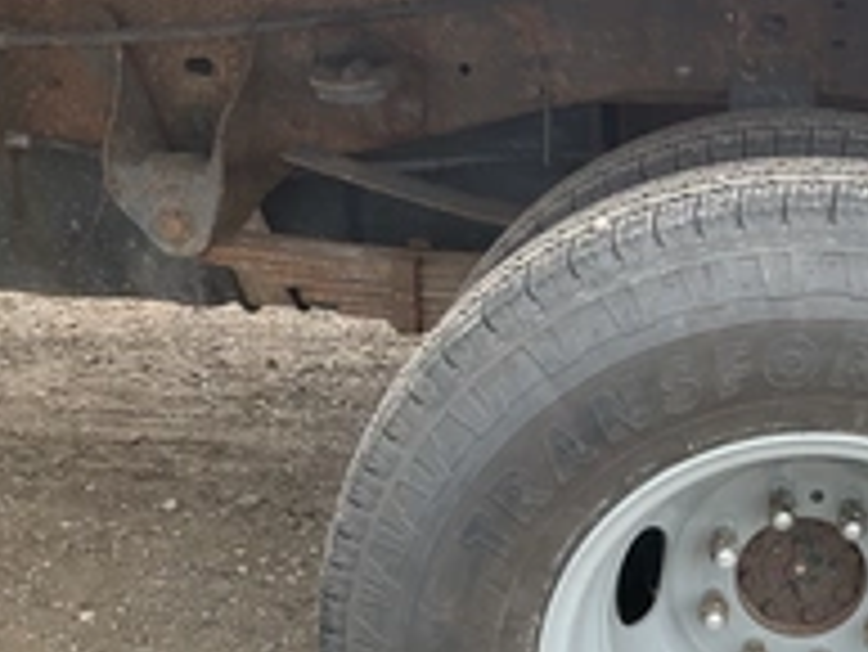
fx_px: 1505
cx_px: 841
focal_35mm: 60
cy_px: 616
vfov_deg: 23.6
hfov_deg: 30.2
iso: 20
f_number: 1.8
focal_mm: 3
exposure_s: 1/128
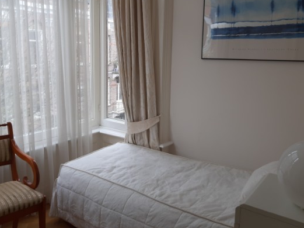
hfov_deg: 56.7
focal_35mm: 32
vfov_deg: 44.0
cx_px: 137
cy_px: 95
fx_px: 281
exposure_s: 1/100
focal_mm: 3.93
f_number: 1.7
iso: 50
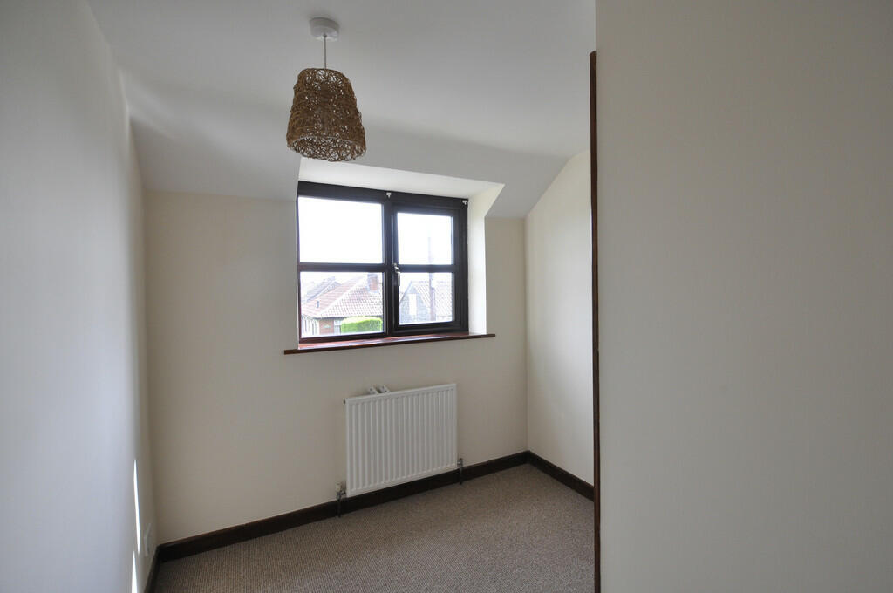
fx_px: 372
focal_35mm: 15
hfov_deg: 100.5
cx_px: 446
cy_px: 296
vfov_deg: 77.2
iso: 400
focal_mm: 10
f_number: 5.6
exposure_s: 1/125
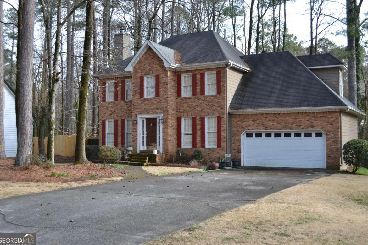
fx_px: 409
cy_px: 120
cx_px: 186
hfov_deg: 48.5
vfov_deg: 33.4
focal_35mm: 40
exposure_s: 1/125
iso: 125
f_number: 5.6
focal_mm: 26
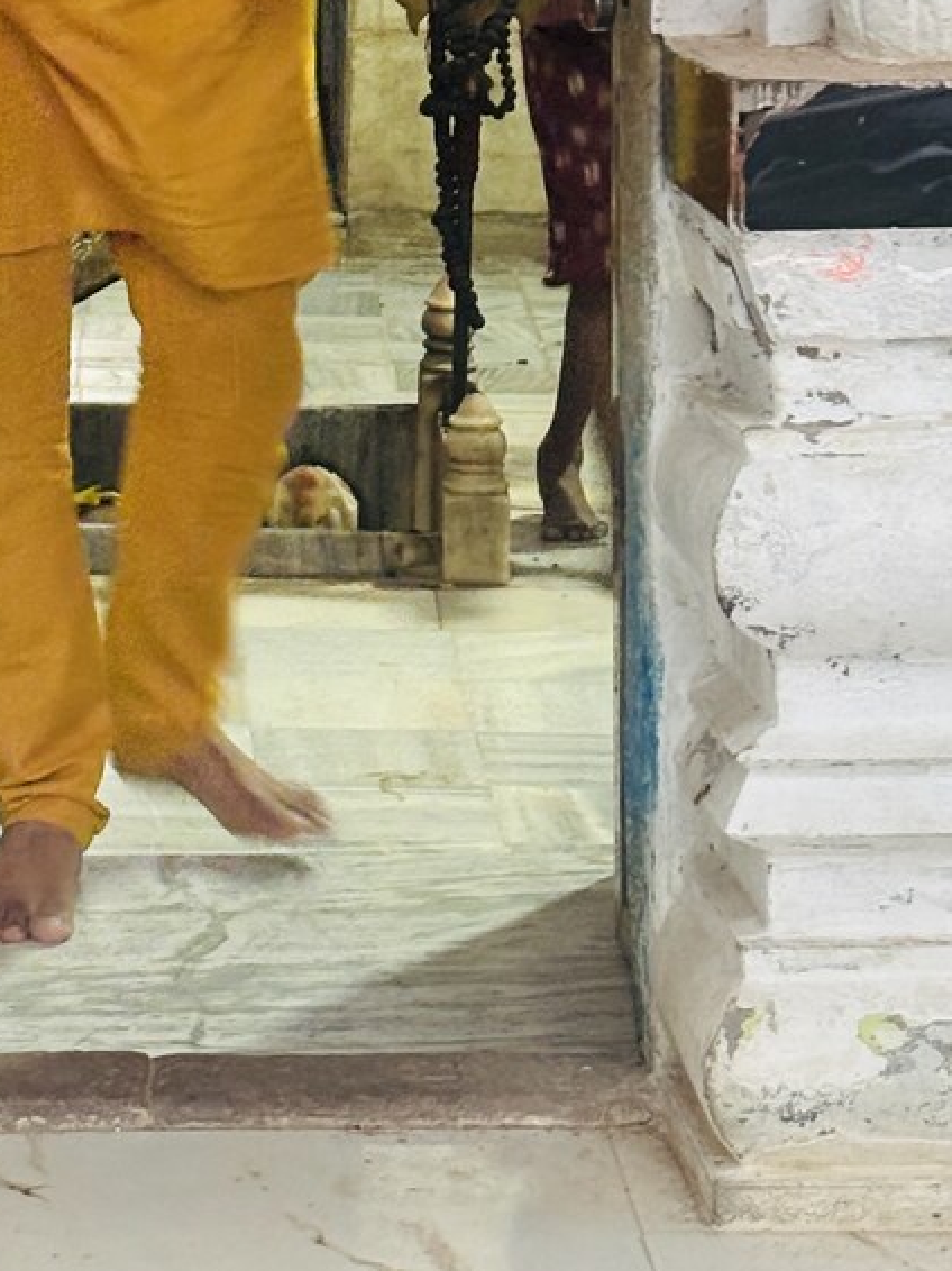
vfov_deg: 13.3
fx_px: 5394
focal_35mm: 147
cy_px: 65
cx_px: -70
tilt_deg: -5.8
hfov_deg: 10.0
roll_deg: +0.3
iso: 250
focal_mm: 5.96
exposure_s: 1/25
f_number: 1.6
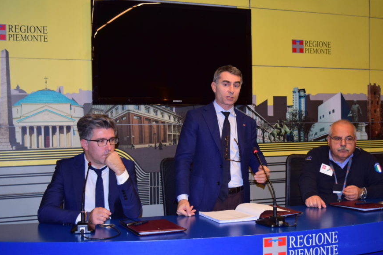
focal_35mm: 53
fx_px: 564
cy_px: 141
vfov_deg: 25.5
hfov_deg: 37.4
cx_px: 221
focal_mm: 30
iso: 1000
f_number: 4.5
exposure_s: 1/100
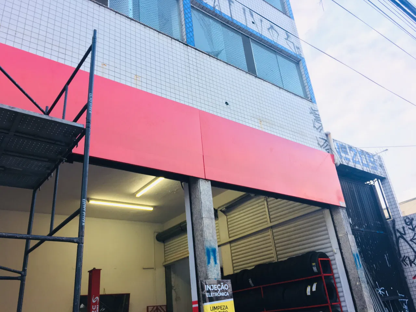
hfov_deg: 61.7
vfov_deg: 48.2
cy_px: 156
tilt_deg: +25.2
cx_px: 208
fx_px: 349
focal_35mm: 29
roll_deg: +6.0
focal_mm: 4.15
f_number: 2.2
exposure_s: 1/60
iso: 32
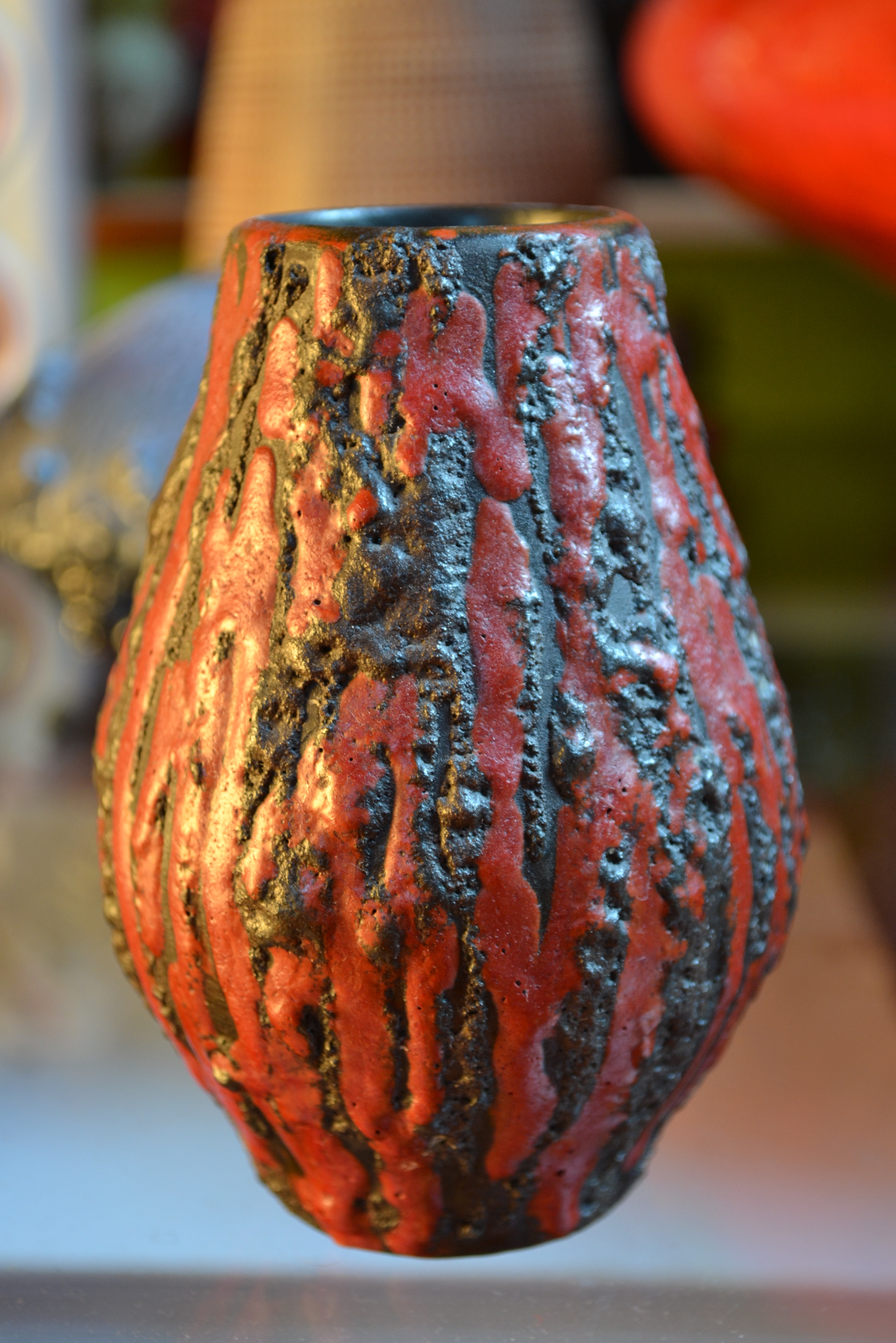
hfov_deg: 20.6
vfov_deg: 30.5
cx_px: 448
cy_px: 672
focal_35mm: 66
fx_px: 2464
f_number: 5.3
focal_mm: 44
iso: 400
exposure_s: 1/20
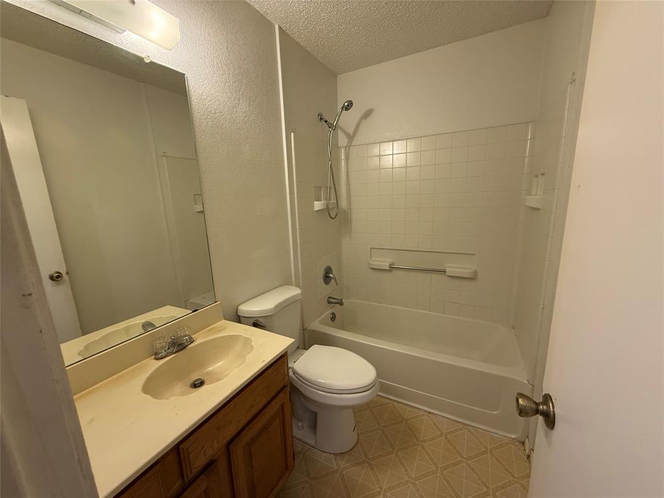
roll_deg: +1.8
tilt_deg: -11.0
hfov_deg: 102.1
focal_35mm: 14
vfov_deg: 85.7
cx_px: 332
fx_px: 269
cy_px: 249
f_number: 2.2
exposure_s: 1/120
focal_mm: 2.22
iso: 250
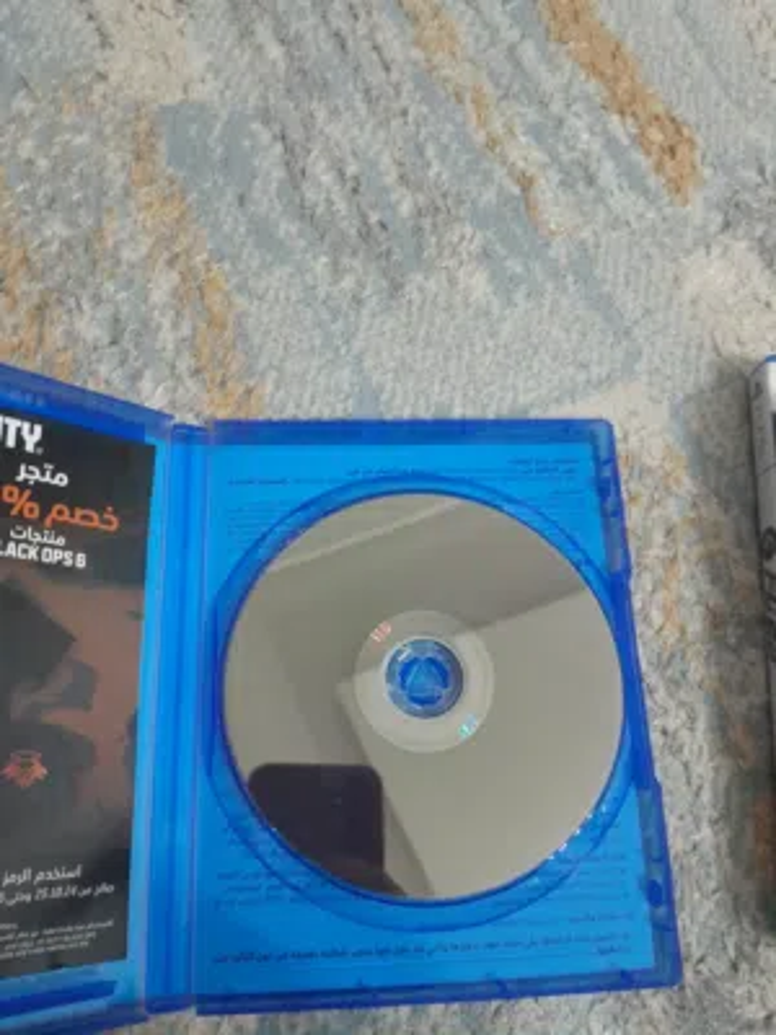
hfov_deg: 53.1
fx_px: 777
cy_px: 518
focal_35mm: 26
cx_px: 388
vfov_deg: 67.3
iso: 500
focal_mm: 3.98
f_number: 1.8
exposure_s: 1/25
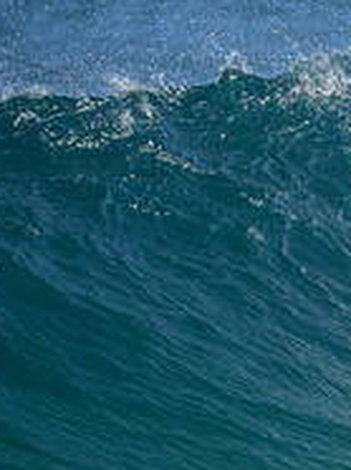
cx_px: 657
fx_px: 32549
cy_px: 219
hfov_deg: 0.6
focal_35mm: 2402
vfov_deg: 0.8
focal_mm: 800
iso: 320
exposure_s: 1/2000
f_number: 6.3
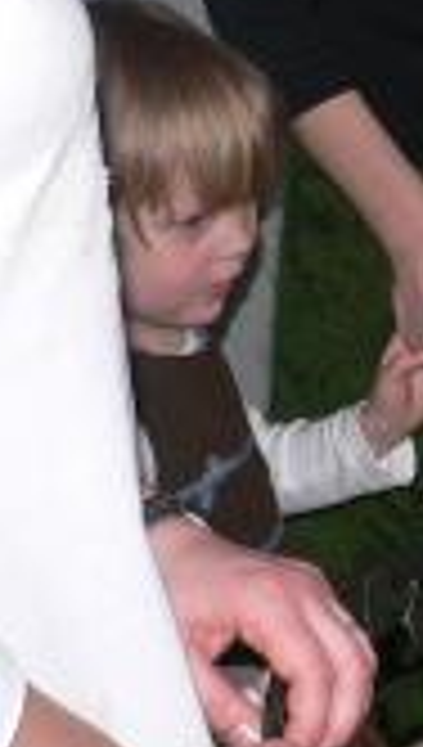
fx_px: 2996
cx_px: 1364
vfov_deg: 14.2
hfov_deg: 7.0
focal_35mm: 151
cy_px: 220
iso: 100
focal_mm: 6
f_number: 2.8
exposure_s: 1/250
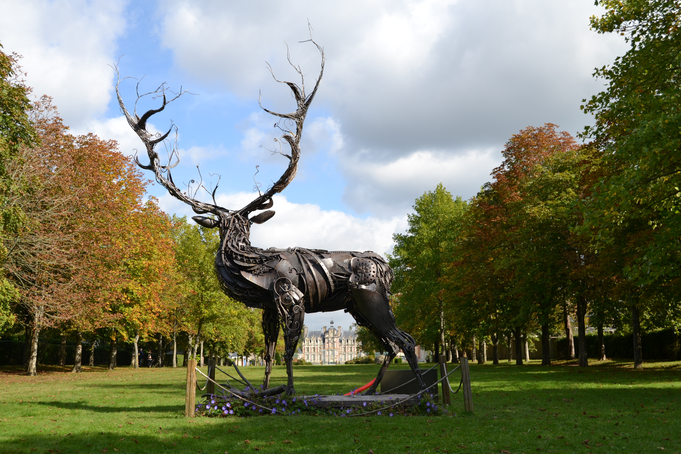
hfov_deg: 49.6
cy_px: 227
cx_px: 340
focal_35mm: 39
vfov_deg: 34.2
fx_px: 738
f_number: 7.1
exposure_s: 1/200
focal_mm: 26
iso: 100
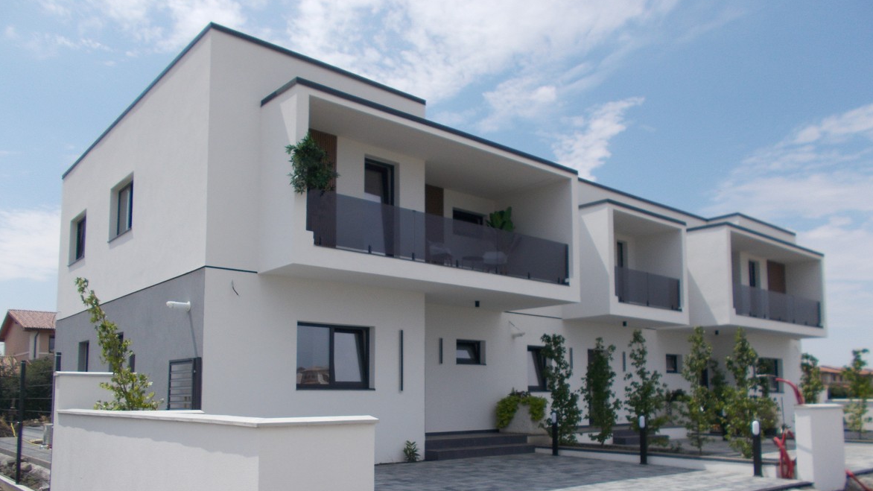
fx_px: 671
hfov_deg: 66.1
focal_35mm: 29
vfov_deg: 39.6
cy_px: 332
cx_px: 434
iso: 80
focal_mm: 4.6
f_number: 8
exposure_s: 1/250
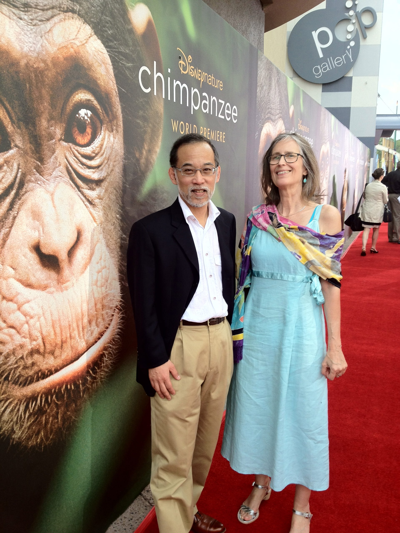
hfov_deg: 40.7
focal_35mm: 35
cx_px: 200
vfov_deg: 52.6
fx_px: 539
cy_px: 266
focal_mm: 4.28
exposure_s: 1/292
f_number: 2.4
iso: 64
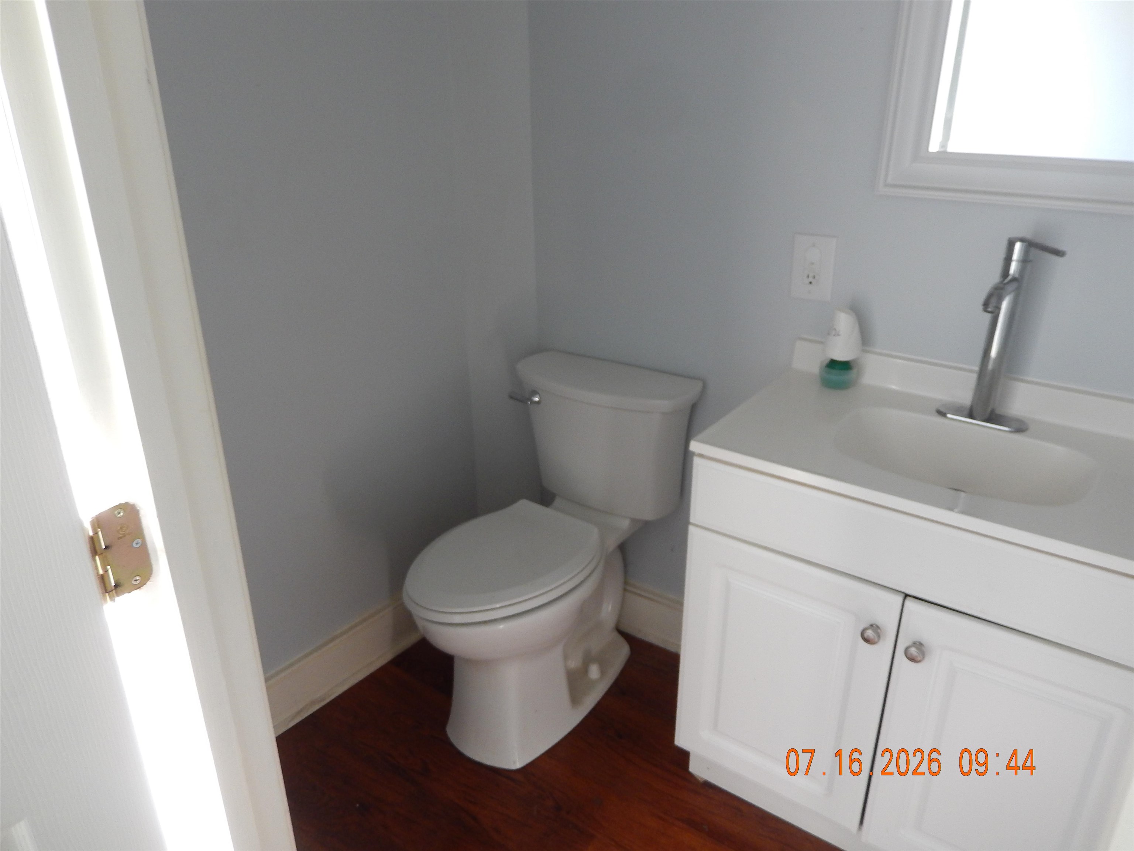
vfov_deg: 54.9
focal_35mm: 25
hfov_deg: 69.4
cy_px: 426
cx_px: 567
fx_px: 819
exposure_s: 1/30
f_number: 3.4
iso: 220
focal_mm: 4.5
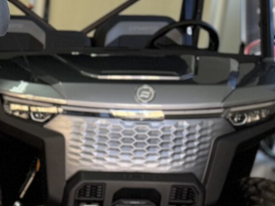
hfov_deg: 13.8
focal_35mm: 120
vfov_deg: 11.4
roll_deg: +0.5
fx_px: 953
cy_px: 375
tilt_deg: -18.7
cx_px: -281
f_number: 1.78
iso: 100
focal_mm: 6.76
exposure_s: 1/100
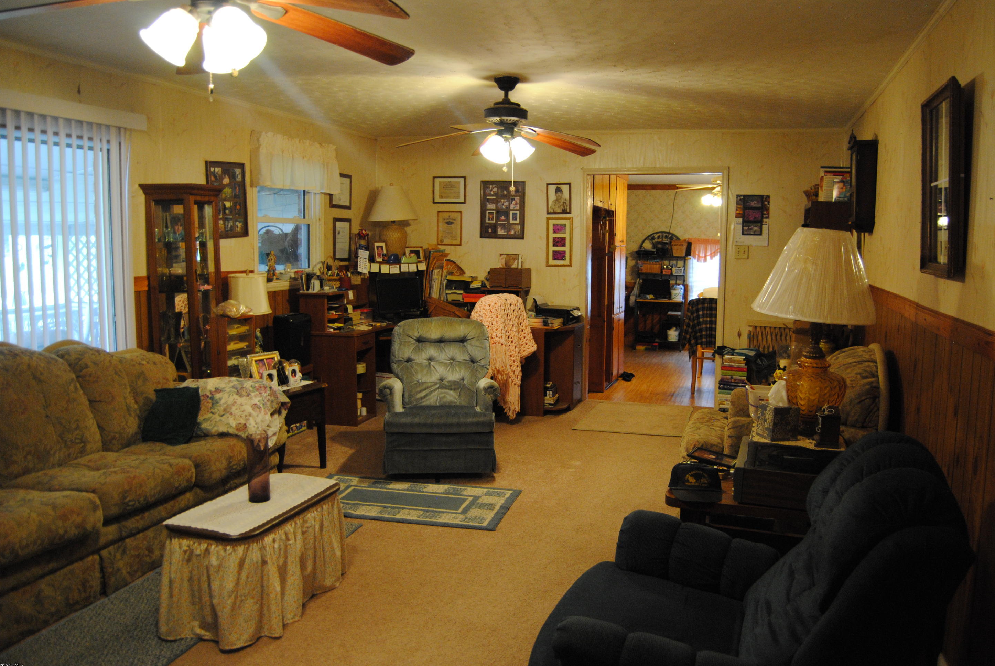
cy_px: 342
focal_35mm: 28
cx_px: 506
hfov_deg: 65.4
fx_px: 775
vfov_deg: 46.5
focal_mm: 18
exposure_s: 1/30
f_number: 3.5
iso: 720
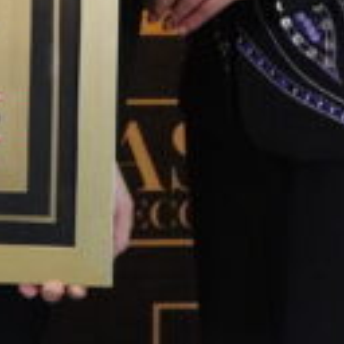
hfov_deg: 8.1
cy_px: -351
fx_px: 2399
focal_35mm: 213
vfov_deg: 7.8
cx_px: -142
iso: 2000
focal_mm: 21
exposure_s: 1/40
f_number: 2.8
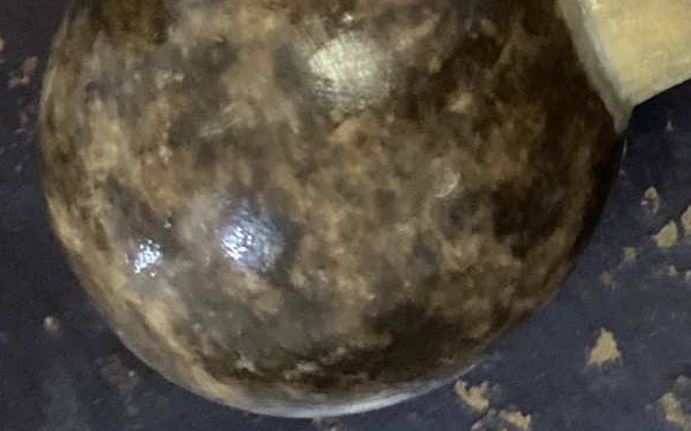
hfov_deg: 21.9
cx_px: 612
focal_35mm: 93
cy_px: -344
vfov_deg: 12.8
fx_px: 1751
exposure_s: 1/24
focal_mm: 4.25
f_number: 1.8
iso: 1000
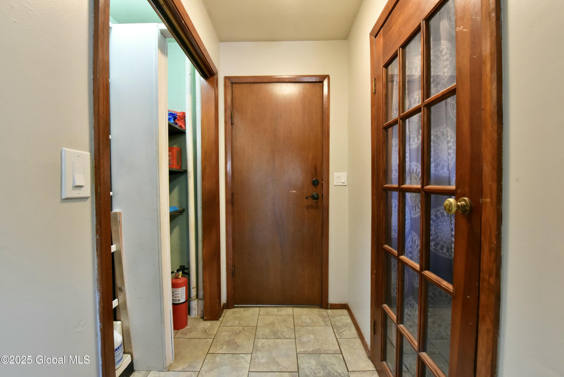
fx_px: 235
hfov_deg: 100.4
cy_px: 188
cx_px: 282
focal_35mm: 15
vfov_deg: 77.4
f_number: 10
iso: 4000
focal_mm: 15
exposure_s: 1/13
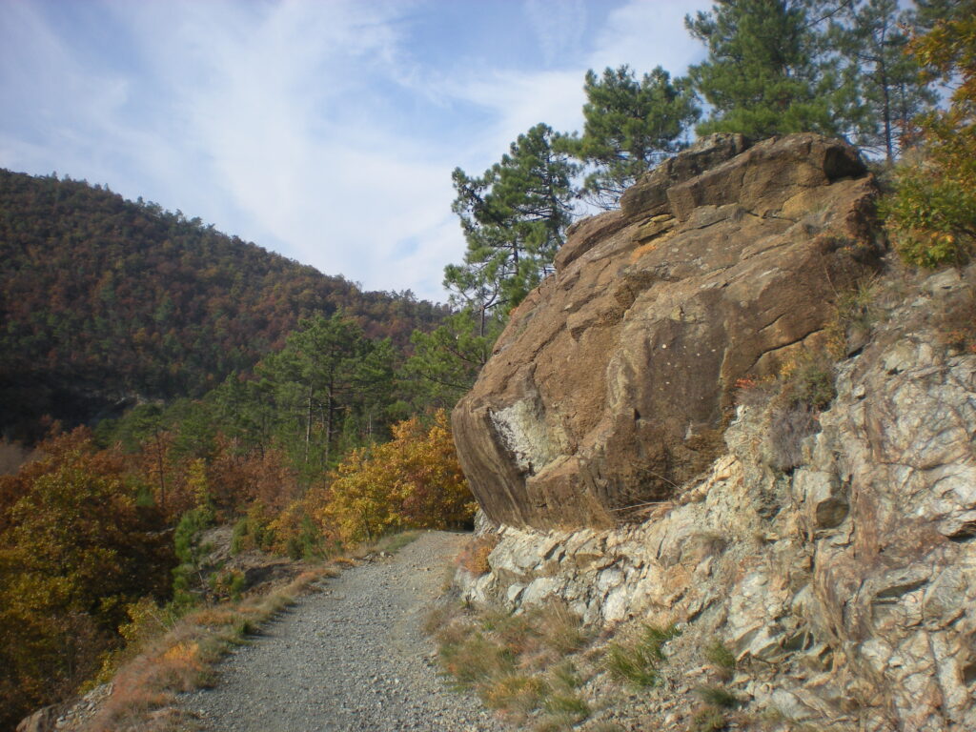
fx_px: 1071
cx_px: 488
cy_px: 366
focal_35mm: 38
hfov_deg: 49.0
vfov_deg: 37.7
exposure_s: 1/404
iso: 64
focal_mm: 6.3
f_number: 4.6
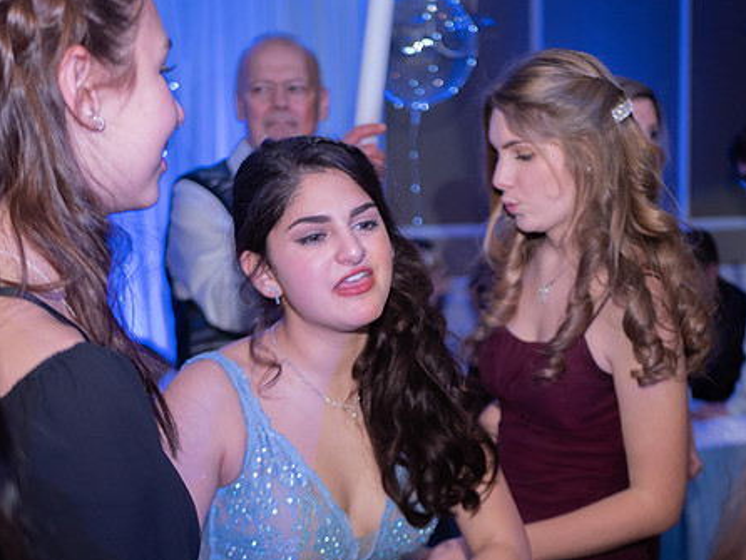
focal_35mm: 65
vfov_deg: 22.6
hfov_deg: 29.8
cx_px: 428
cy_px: 347
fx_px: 1402
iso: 800
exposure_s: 1/125
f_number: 1.7
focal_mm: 25
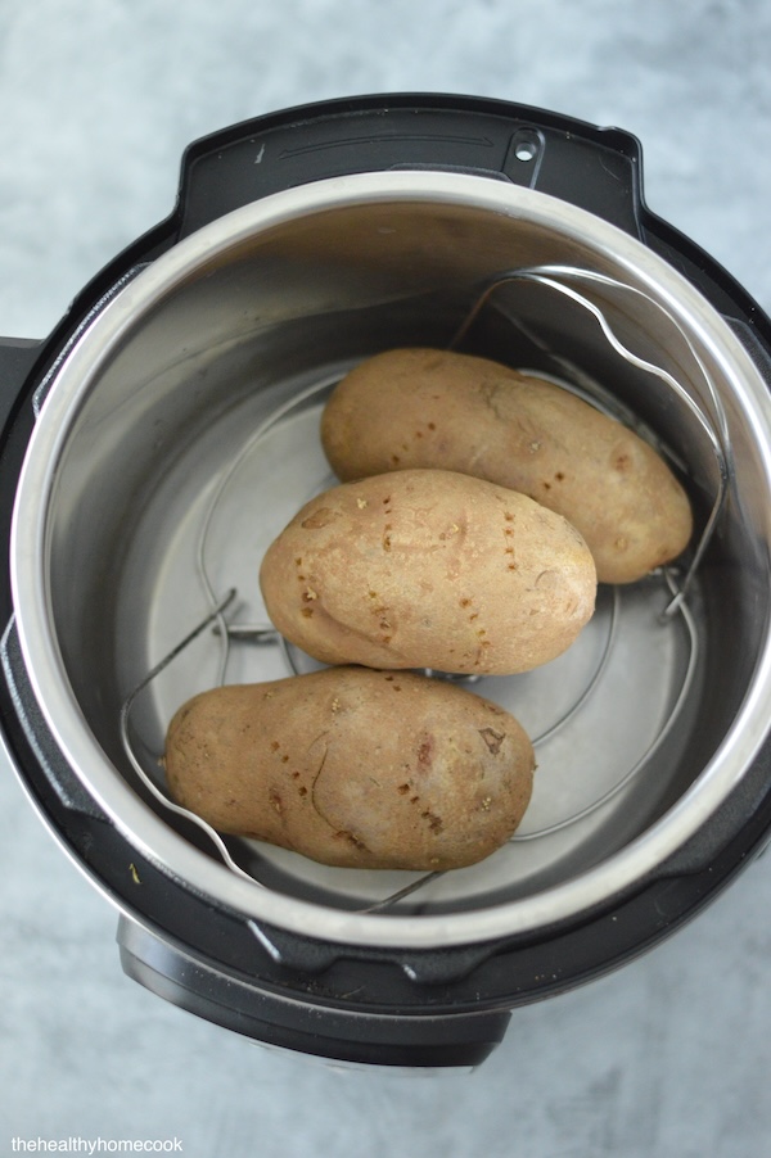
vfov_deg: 27.0
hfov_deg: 18.2
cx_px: 386
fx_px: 2413
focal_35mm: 75
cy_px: 579
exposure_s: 1/500
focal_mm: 50
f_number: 2.5
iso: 1600
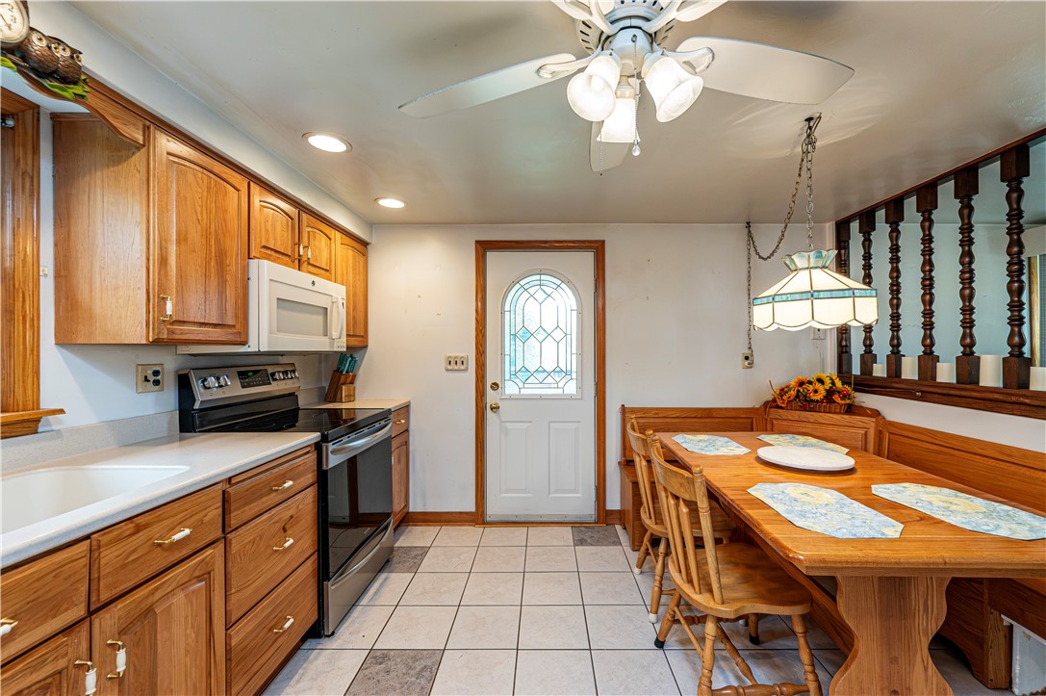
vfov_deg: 81.1
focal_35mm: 14
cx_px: 523
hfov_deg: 104.3
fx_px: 406
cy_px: 348
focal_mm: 14
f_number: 8
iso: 2500
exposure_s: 1/100
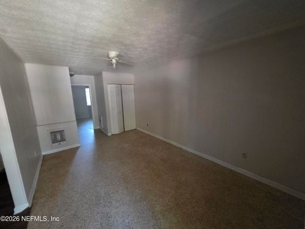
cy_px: 114
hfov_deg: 106.2
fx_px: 115
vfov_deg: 89.9
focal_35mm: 13
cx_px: 152
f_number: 1.9
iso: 1000
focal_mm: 2.2
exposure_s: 1/40
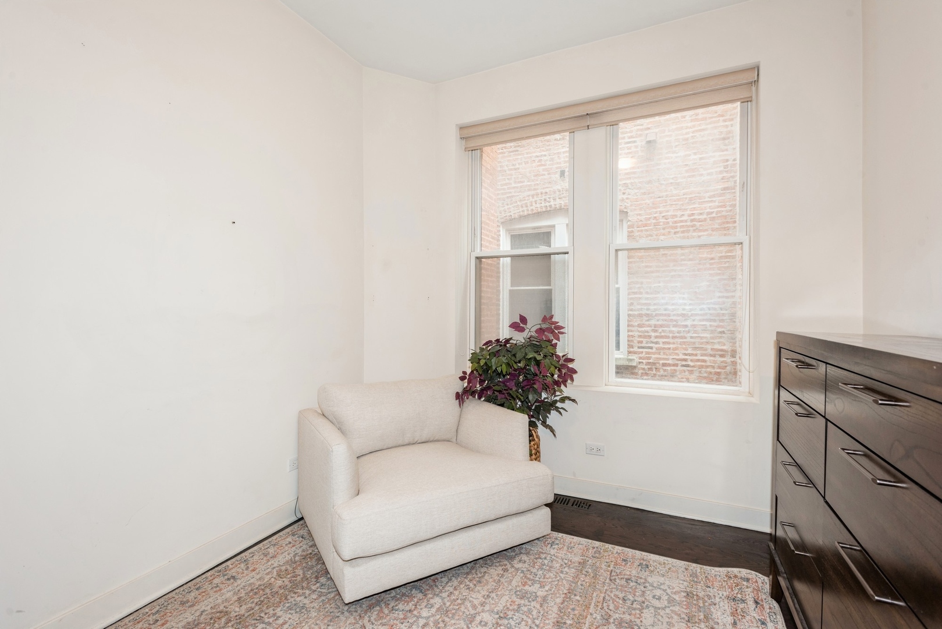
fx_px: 445
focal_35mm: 17
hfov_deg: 93.3
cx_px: 471
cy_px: 314
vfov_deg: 70.5
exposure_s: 1/6
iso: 400
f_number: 8
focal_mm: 17
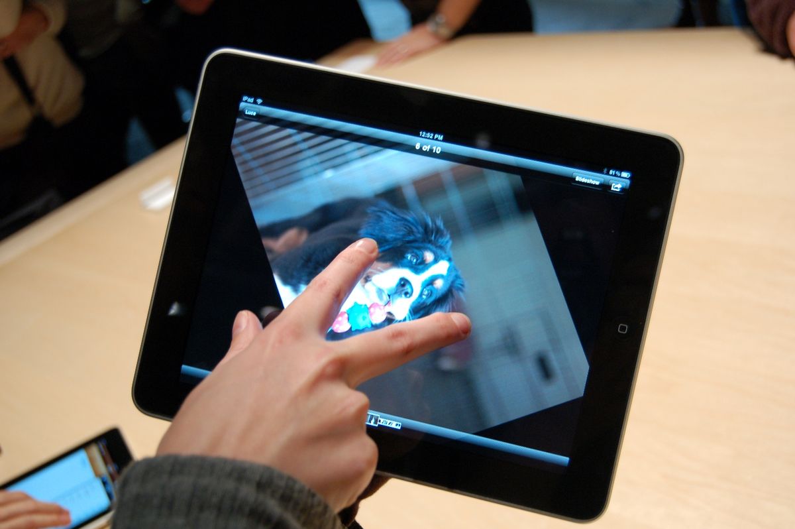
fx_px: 1125
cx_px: 398
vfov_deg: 26.4
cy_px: 264
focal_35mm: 51
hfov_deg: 38.9
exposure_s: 1/30
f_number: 4.5
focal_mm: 34
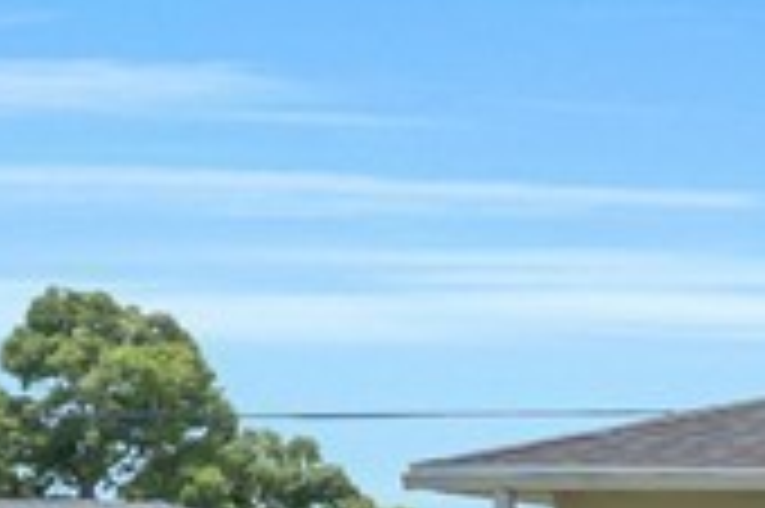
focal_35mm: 192
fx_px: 4076
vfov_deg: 7.1
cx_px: 1879
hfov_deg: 9.5
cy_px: 641
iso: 100
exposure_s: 1/320
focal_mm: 20
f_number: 8
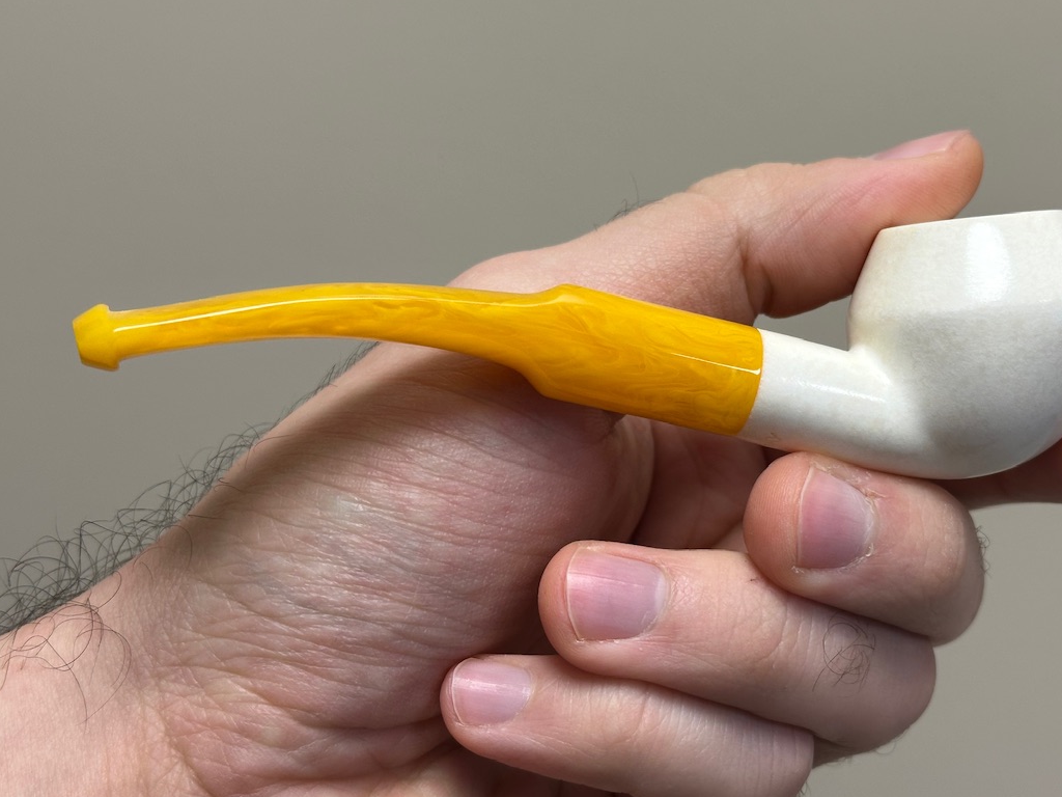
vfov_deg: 24.4
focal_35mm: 60
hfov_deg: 32.1
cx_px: 638
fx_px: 1841
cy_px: 335
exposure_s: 1/100
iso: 64
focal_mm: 6.86
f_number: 1.78
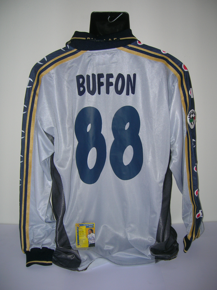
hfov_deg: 41.8
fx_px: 284
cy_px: 145
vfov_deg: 54.0
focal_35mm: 34
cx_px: 108
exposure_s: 1/60.1
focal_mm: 5.7
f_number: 2.9
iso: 50
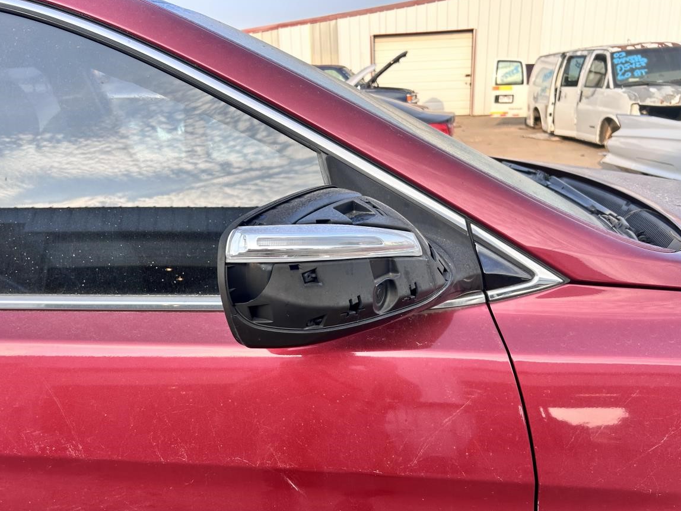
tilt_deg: -20.3
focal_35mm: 29
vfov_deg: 48.2
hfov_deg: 61.6
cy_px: 282
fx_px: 571
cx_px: 327
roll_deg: +2.4
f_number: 1.5
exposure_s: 1/678
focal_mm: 5.7
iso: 50
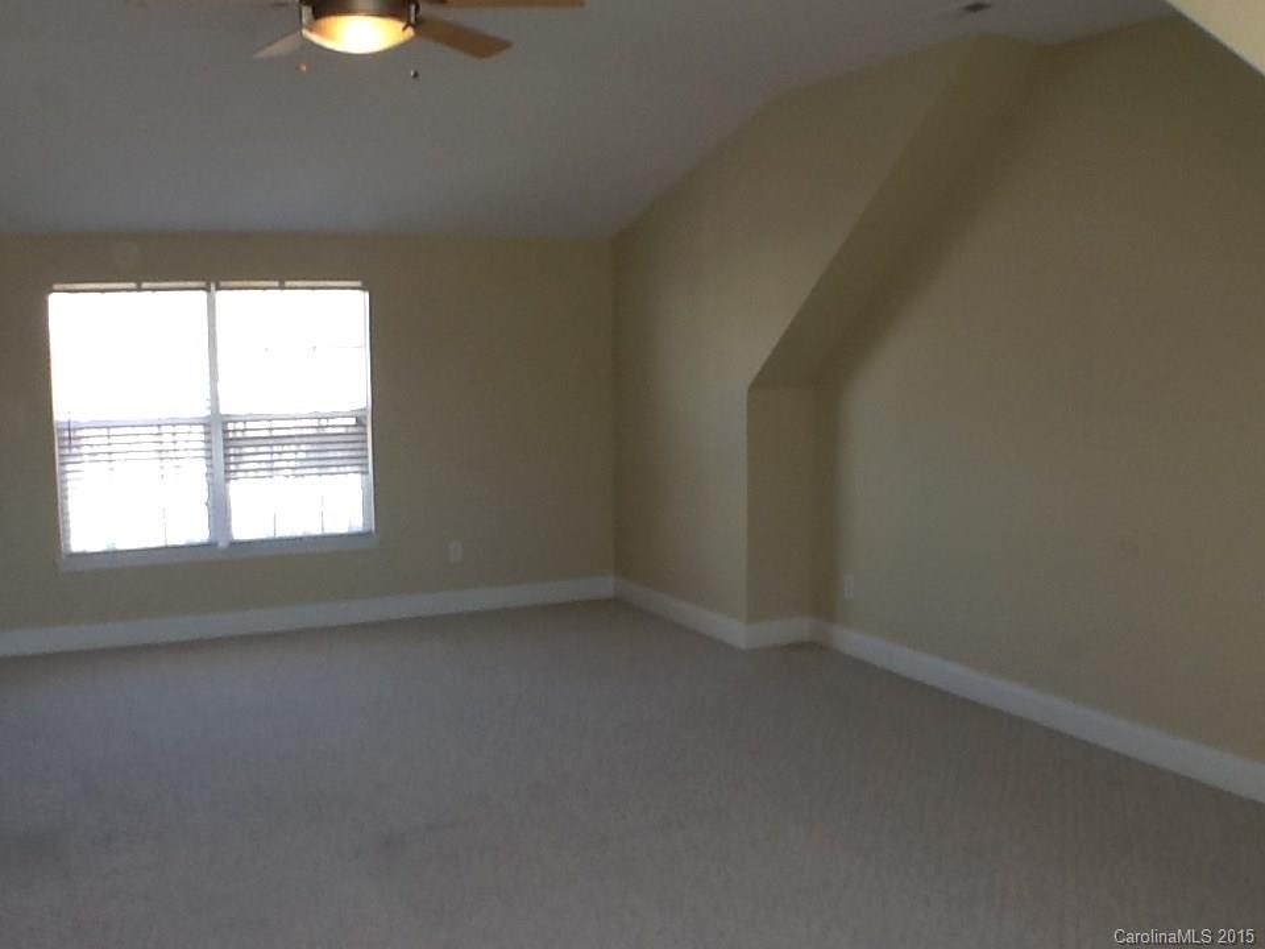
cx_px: 632
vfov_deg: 32.9
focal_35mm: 44
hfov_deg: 42.9
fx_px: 1608
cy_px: 474
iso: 40
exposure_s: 1/40
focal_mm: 2.03
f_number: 2.4
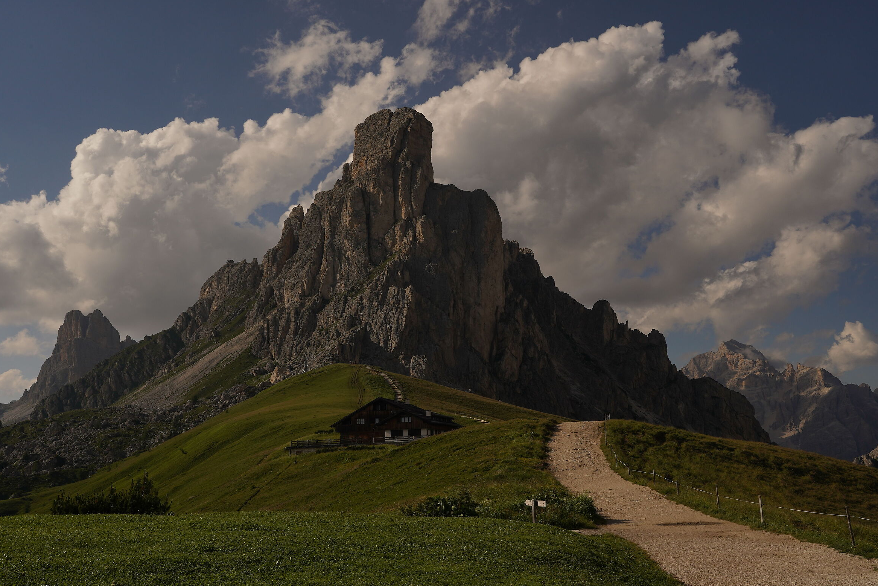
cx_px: 447
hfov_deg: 53.1
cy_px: 288
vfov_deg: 36.9
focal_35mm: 36
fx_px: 878
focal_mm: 35
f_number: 16
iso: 200
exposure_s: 1/640
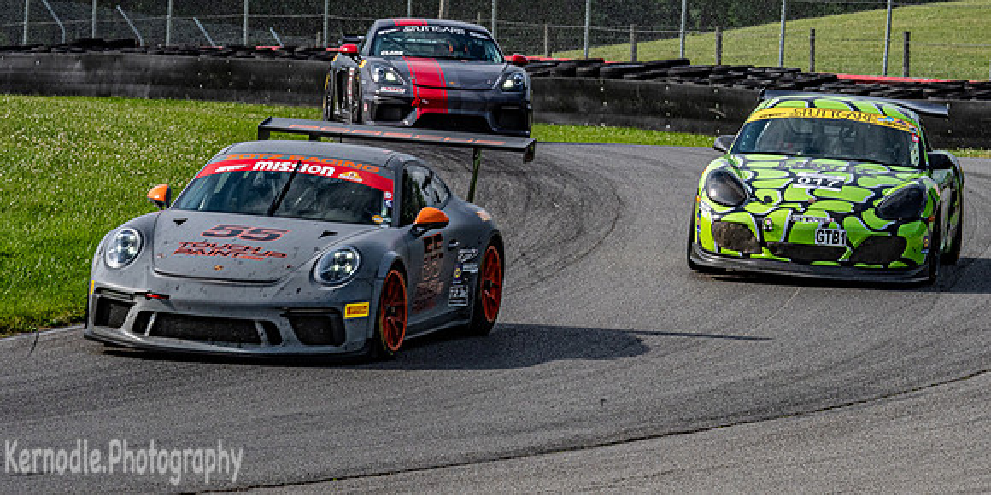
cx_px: 516
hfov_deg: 6.3
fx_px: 8936
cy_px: 386
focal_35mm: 349
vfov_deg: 3.2
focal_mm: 150
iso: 400
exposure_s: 1/500
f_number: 13
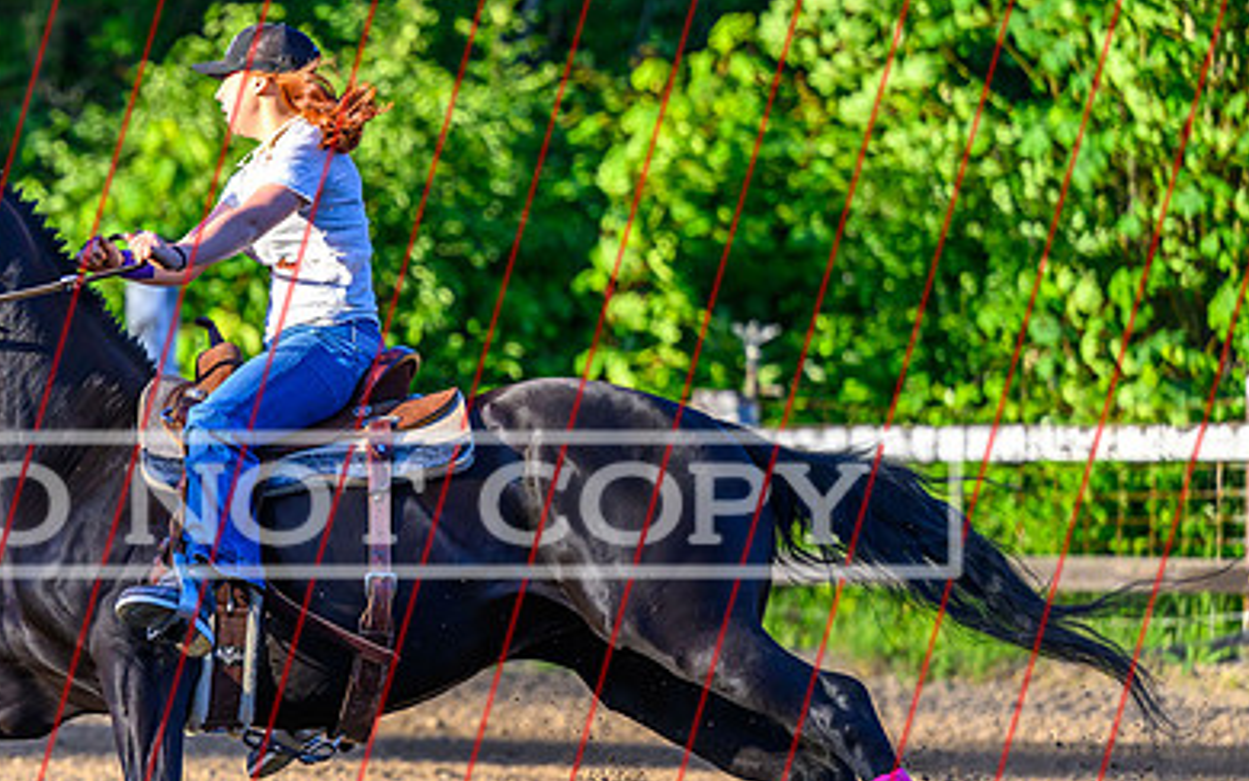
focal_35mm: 260
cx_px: 126
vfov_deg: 5.1
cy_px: 490
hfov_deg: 8.0
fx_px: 8853
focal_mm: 135
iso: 720
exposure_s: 1/2500
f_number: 2.8
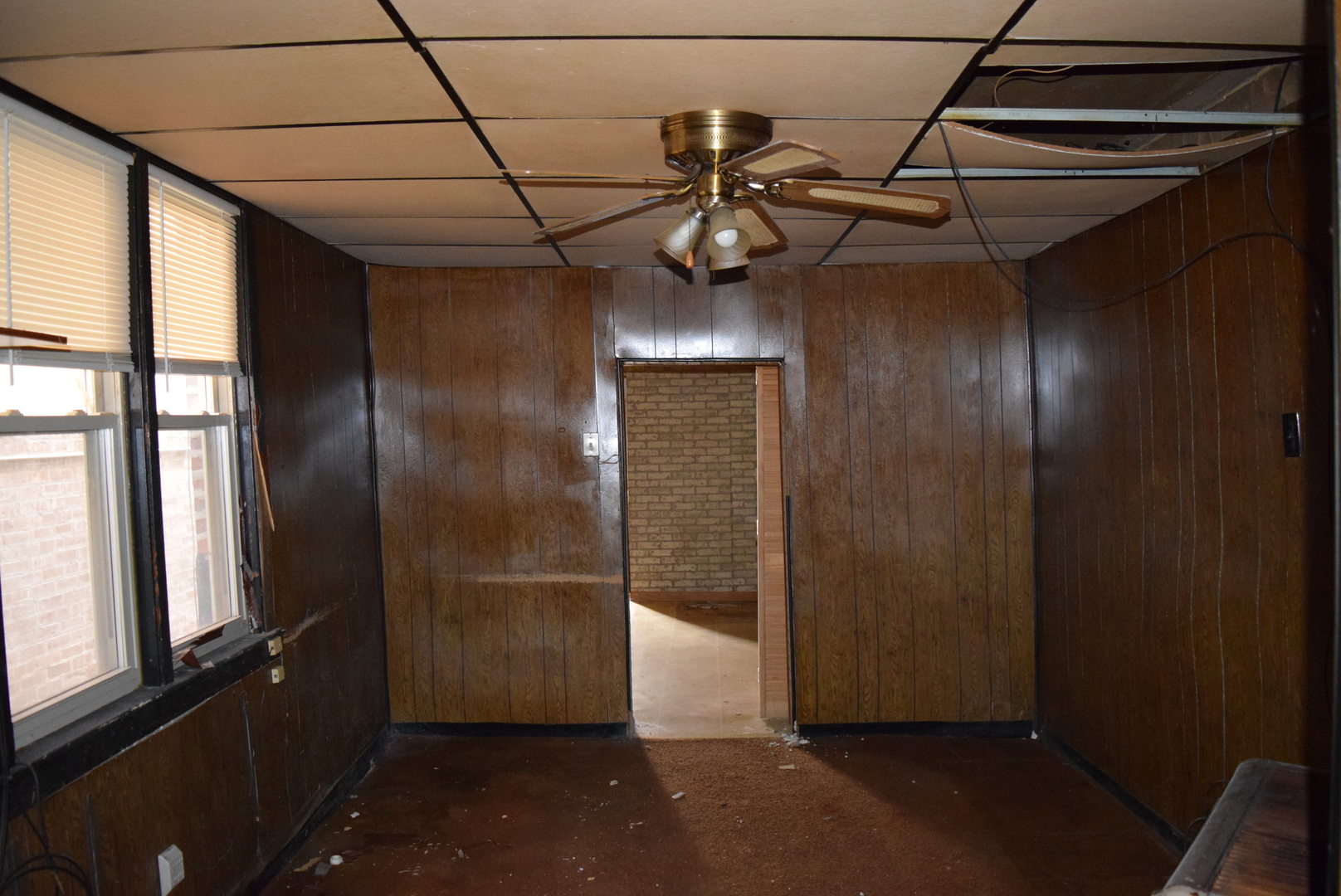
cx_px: 670
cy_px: 448
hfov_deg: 67.3
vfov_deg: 48.0
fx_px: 1006
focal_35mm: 27
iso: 3200
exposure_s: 1/60
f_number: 3.5
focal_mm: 18
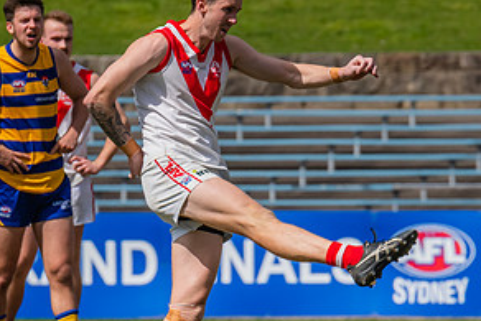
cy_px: 226
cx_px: 267
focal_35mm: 943
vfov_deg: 1.5
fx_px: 12605
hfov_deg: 2.2
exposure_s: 1/1600
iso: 800
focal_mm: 420
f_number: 11
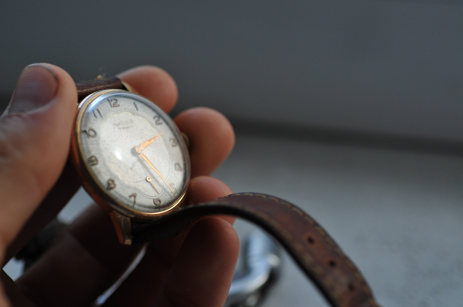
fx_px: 1156
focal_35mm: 90
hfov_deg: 22.6
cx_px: 232
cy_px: 154
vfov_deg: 15.2
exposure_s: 1/640
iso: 400
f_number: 3.2
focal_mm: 60
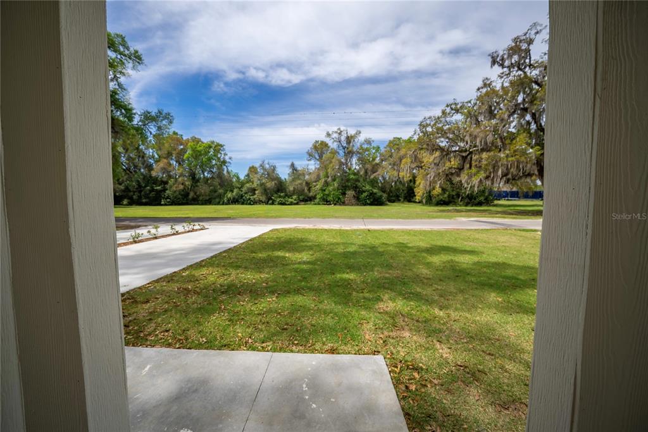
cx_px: 324
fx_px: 216
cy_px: 216
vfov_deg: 90.0
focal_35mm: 12
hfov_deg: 112.6
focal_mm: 12
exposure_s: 1/500
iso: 80
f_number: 9
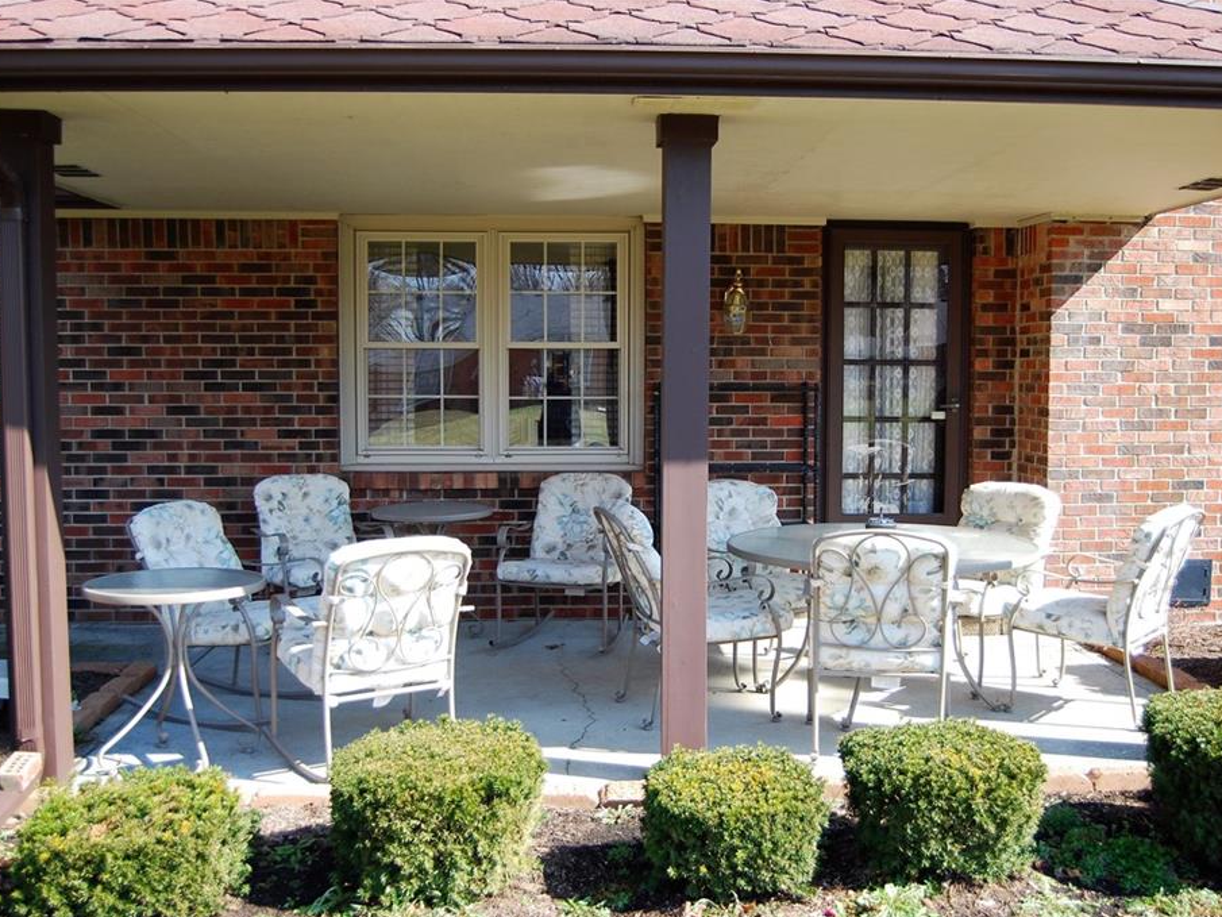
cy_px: 459
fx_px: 1326
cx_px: 671
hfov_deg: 49.4
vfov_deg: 38.2
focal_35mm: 38
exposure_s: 1/500
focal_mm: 23
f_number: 3.8
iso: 250
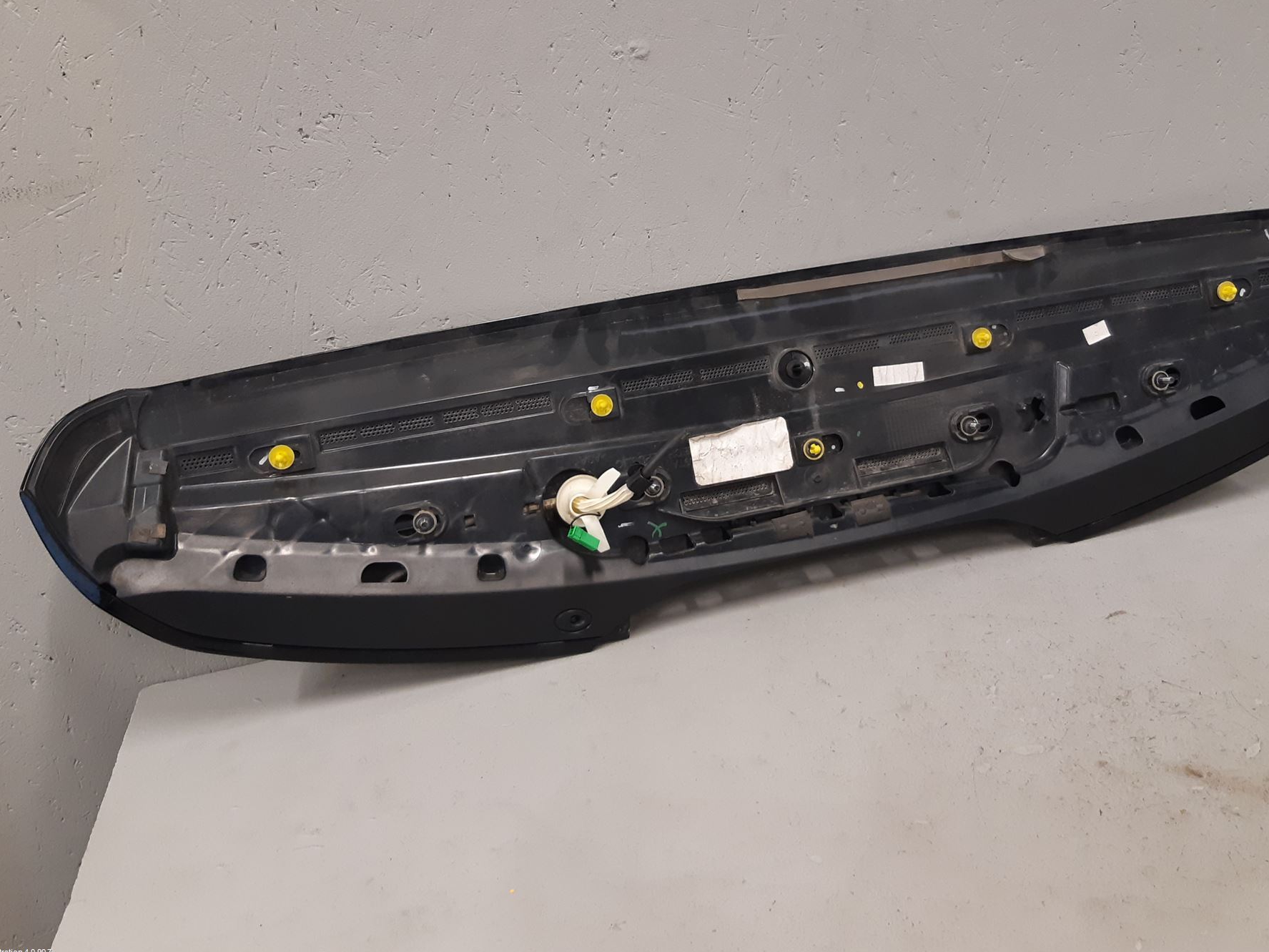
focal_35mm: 30
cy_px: 409
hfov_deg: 59.8
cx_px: 708
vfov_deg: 46.7
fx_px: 1100
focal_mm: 3.93
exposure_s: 1/50
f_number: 1.7
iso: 160
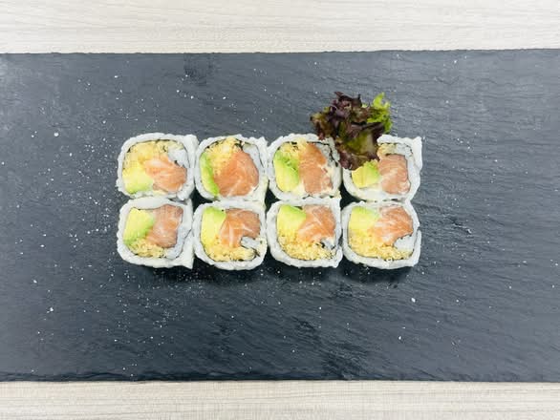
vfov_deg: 30.3
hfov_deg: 39.6
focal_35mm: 48
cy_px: 210
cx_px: 280
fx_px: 777
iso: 160
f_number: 1.78
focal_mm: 6.86
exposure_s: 1/60
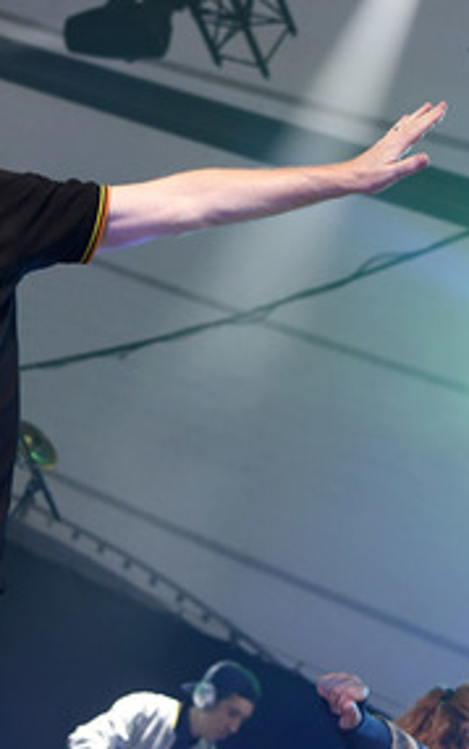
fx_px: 1246
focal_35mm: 61
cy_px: 367
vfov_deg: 33.5
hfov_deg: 20.7
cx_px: 22
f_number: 3.2
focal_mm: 38
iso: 800
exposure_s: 1/500
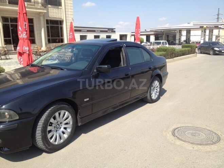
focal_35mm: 35
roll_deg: -0.4
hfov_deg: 52.6
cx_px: 112
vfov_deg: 40.7
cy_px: 84
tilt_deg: -16.2
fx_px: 226
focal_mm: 4.28
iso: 50
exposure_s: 1/1082
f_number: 2.4
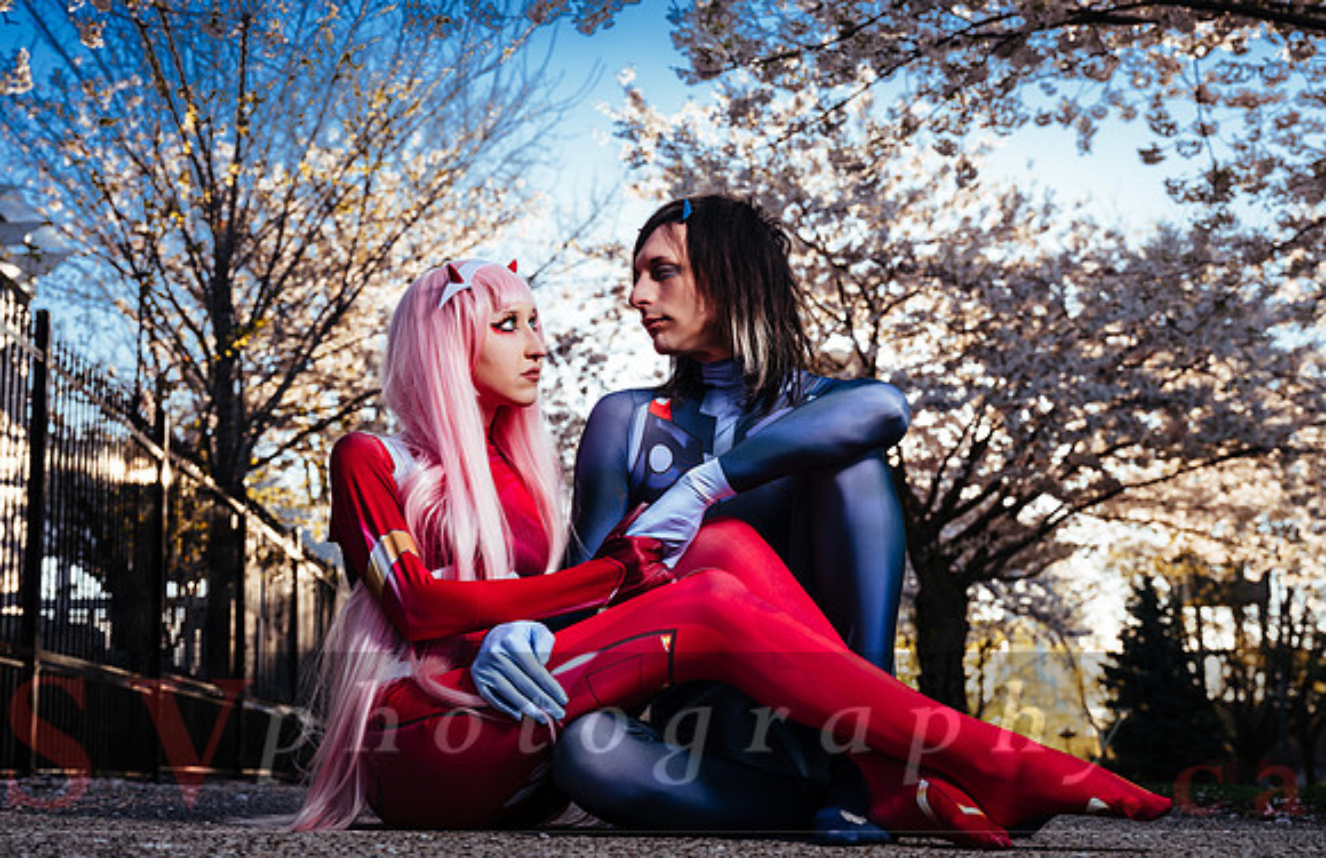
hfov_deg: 38.7
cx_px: 663
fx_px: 1887
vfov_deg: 25.6
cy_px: 453
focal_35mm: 52
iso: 100
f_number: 7.1
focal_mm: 61.8
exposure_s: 1/125
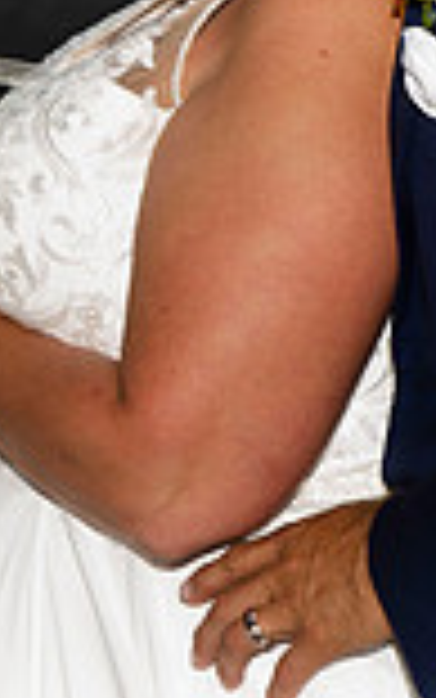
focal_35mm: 262
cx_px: 162
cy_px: -131
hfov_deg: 5.0
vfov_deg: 7.9
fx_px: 4976
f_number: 5.6
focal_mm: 46
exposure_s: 1/250
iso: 200
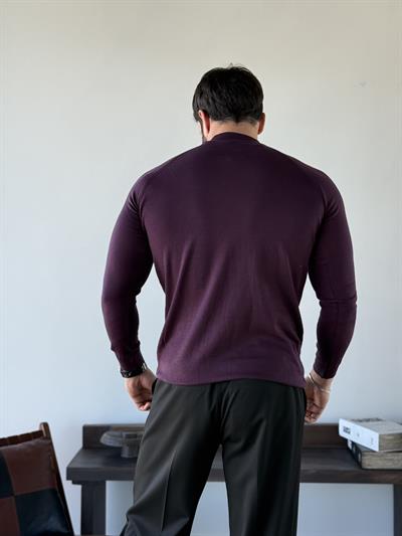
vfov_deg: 39.6
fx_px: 743
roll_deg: -0.1
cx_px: 201
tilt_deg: -0.2
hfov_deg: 30.3
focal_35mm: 48
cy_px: 268
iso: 80
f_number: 1.78
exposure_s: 1/234
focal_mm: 6.76
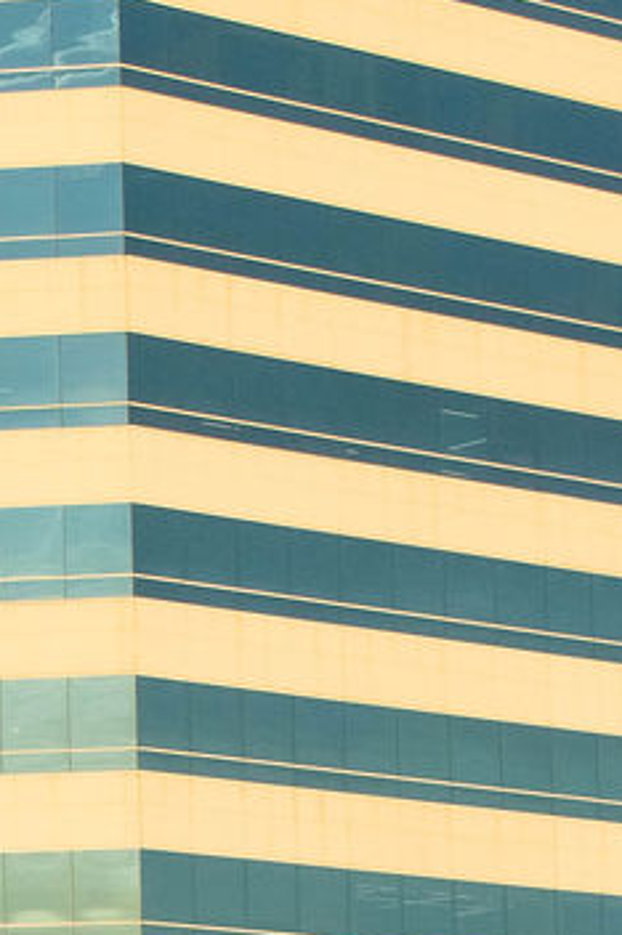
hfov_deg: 7.0
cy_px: 1015
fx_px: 4933
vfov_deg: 10.7
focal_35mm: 190
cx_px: -641
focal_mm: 29
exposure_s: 1/1600
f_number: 6.3
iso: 400
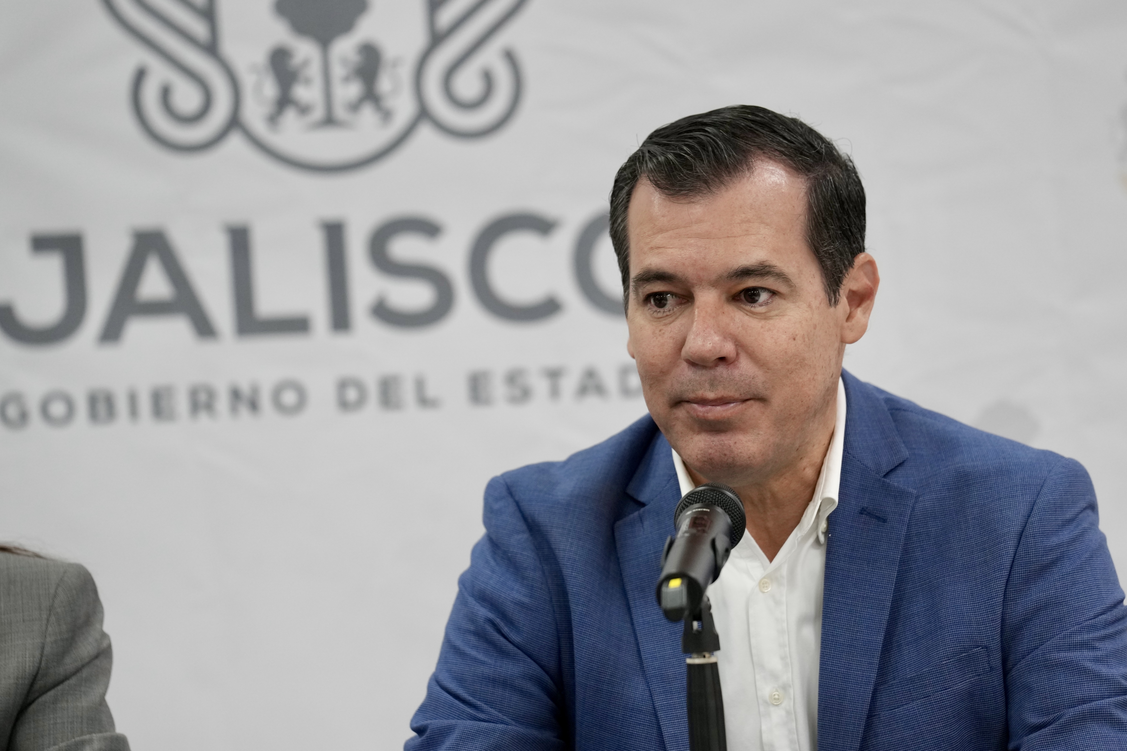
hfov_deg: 10.3
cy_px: 376
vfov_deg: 6.9
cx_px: 564
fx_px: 6261
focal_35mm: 200
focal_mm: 200
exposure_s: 1/160
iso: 2000
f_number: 3.5
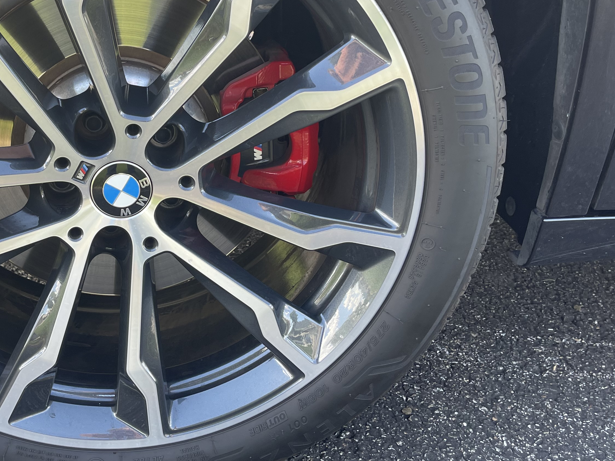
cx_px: 175
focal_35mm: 45
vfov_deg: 32.1
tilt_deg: -24.8
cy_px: 192
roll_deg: -2.8
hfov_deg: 41.2
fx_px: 799
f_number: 1.6
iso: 50
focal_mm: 5.1
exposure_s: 1/121
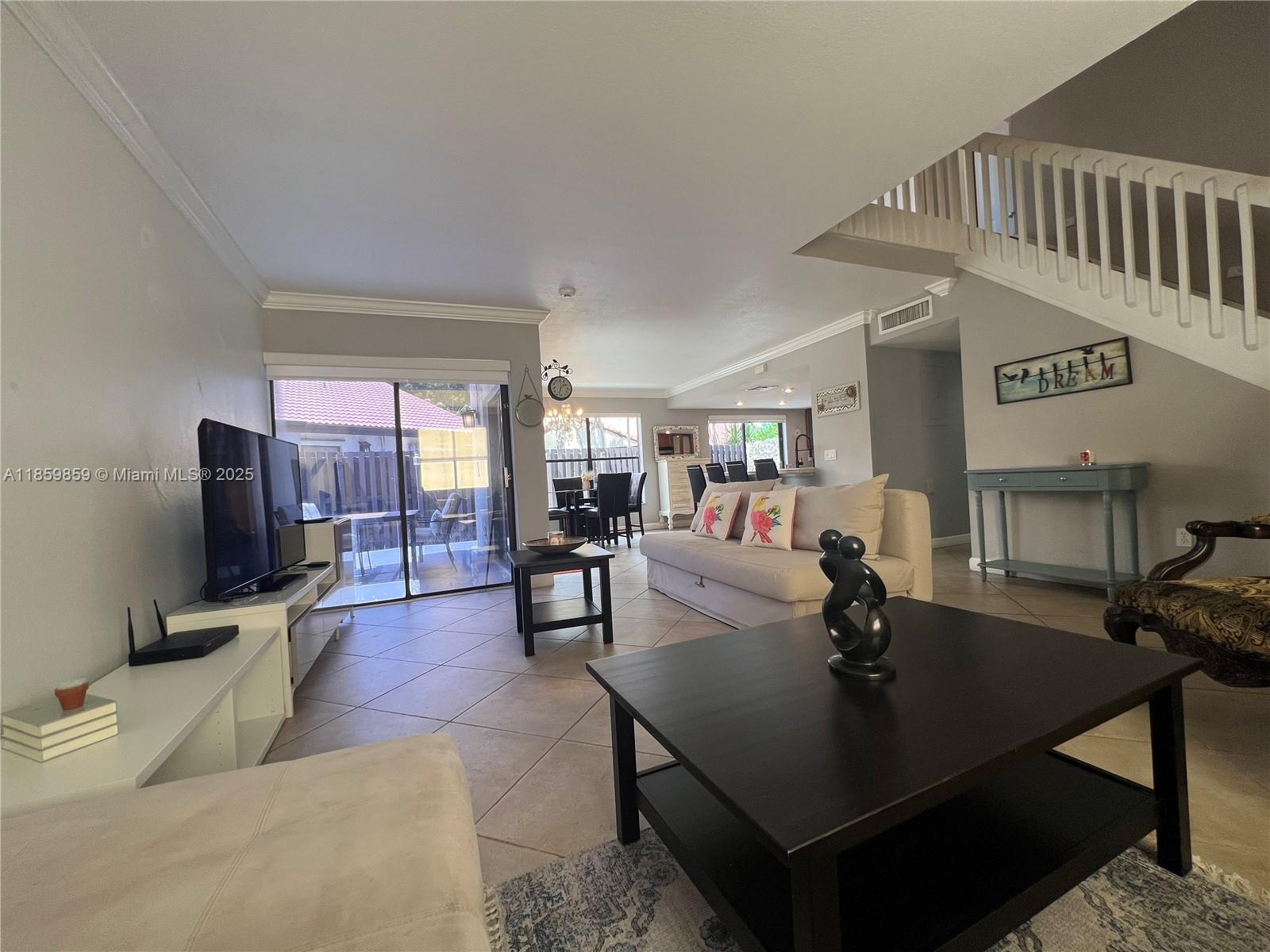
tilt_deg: -0.2
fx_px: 477
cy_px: 476
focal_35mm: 13
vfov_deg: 89.9
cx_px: 635
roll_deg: +2.2
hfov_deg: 106.2
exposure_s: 1/120
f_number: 1.8
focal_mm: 1.57
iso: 64
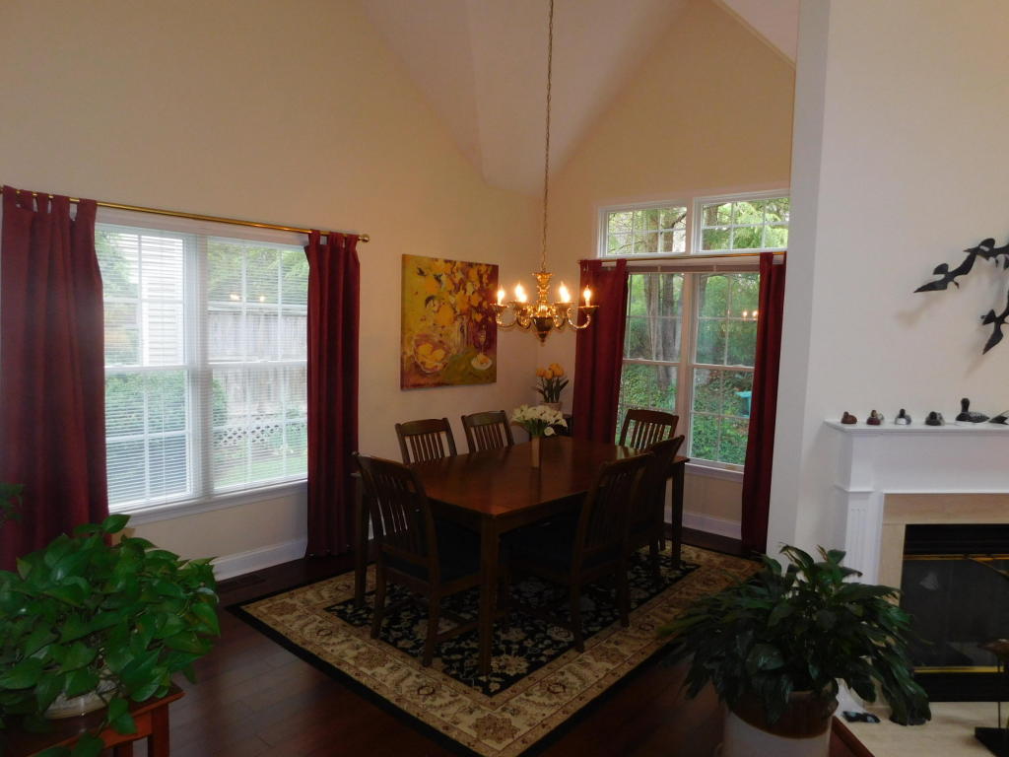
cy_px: 378
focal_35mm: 23
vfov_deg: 58.9
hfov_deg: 73.9
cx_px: 504
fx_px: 670
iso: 200
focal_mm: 4
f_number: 3
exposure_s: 1/30
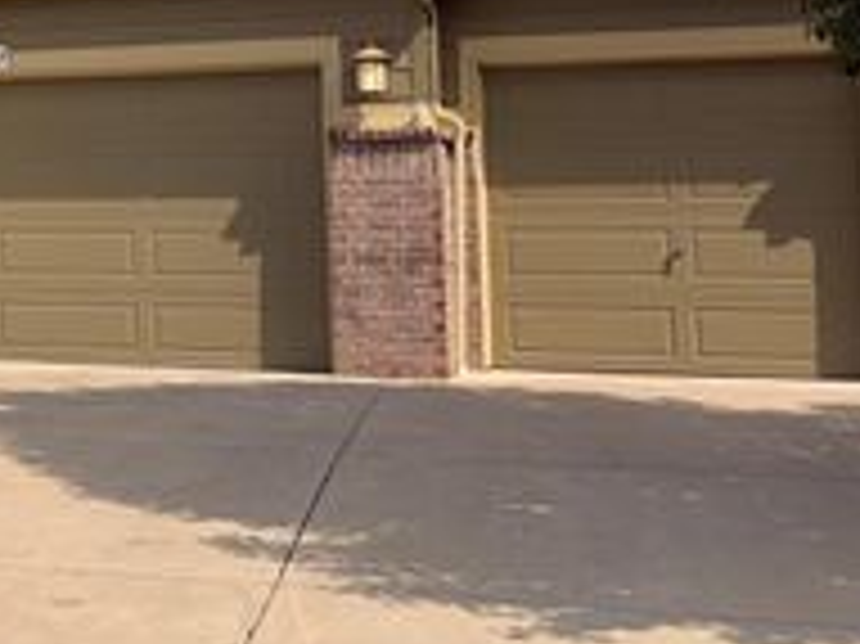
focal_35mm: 68
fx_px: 1688
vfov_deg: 21.1
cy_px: 65
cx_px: -153
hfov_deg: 25.8
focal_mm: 5.96
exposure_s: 1/4608
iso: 50
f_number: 1.6
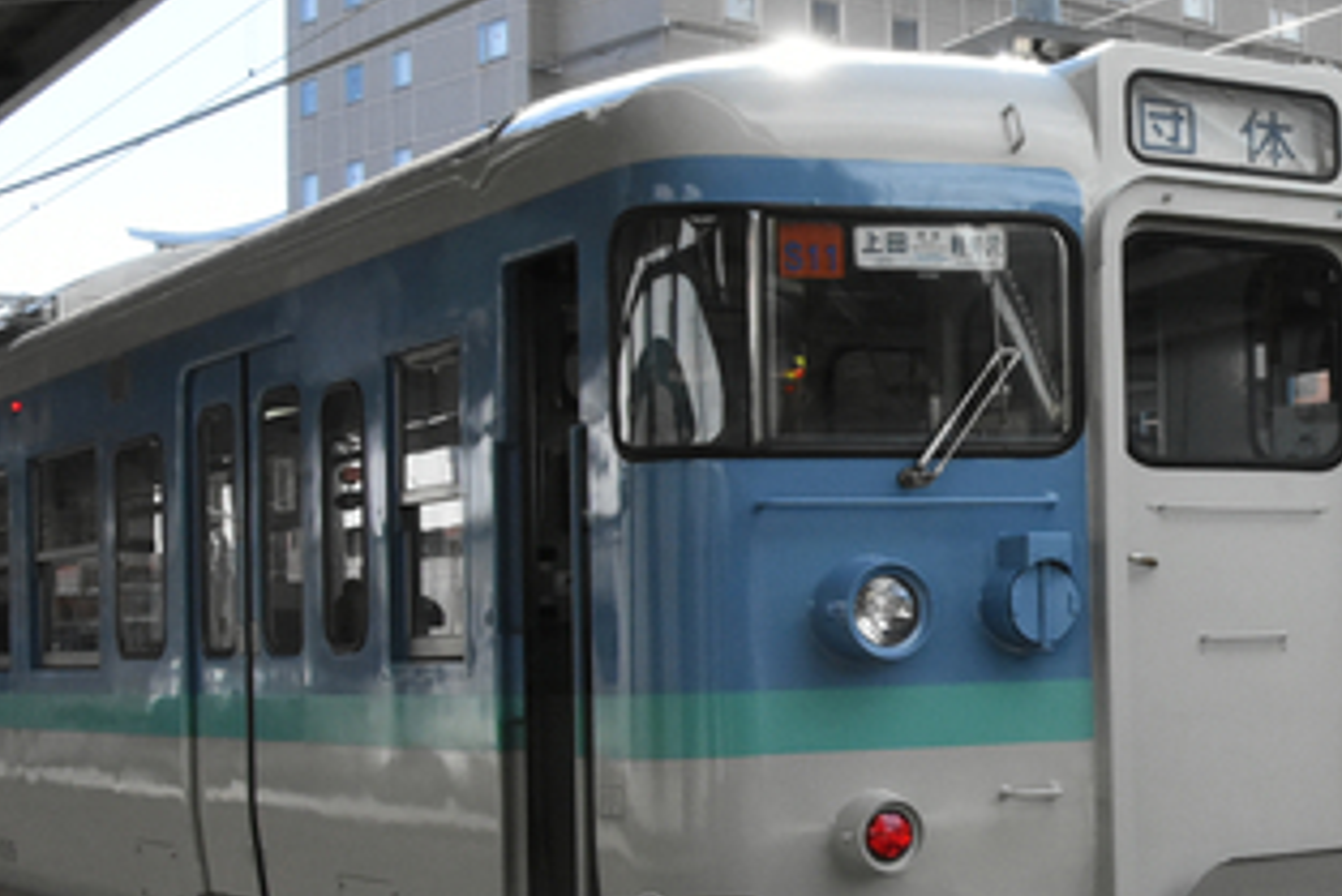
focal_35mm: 69
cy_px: 536
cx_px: 1475
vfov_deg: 19.7
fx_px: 2573
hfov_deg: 26.9
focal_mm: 18
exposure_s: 1/800
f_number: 14
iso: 2200
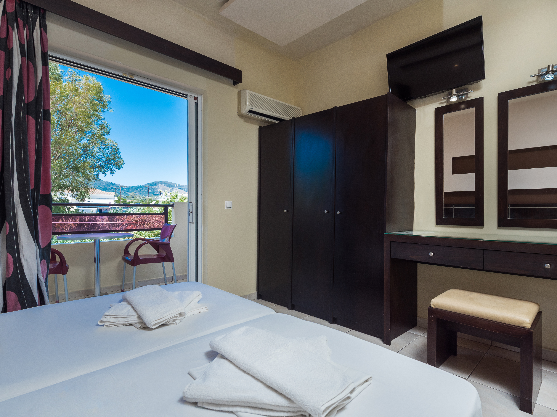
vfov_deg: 68.7
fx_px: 306
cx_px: 297
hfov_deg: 84.6
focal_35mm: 19
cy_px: 210
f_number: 8
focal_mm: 16
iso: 100
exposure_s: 1/160
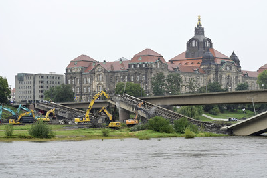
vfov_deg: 14.2
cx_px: 138
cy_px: 81
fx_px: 712
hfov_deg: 21.2
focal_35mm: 96
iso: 160
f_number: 4
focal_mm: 85
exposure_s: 1/200
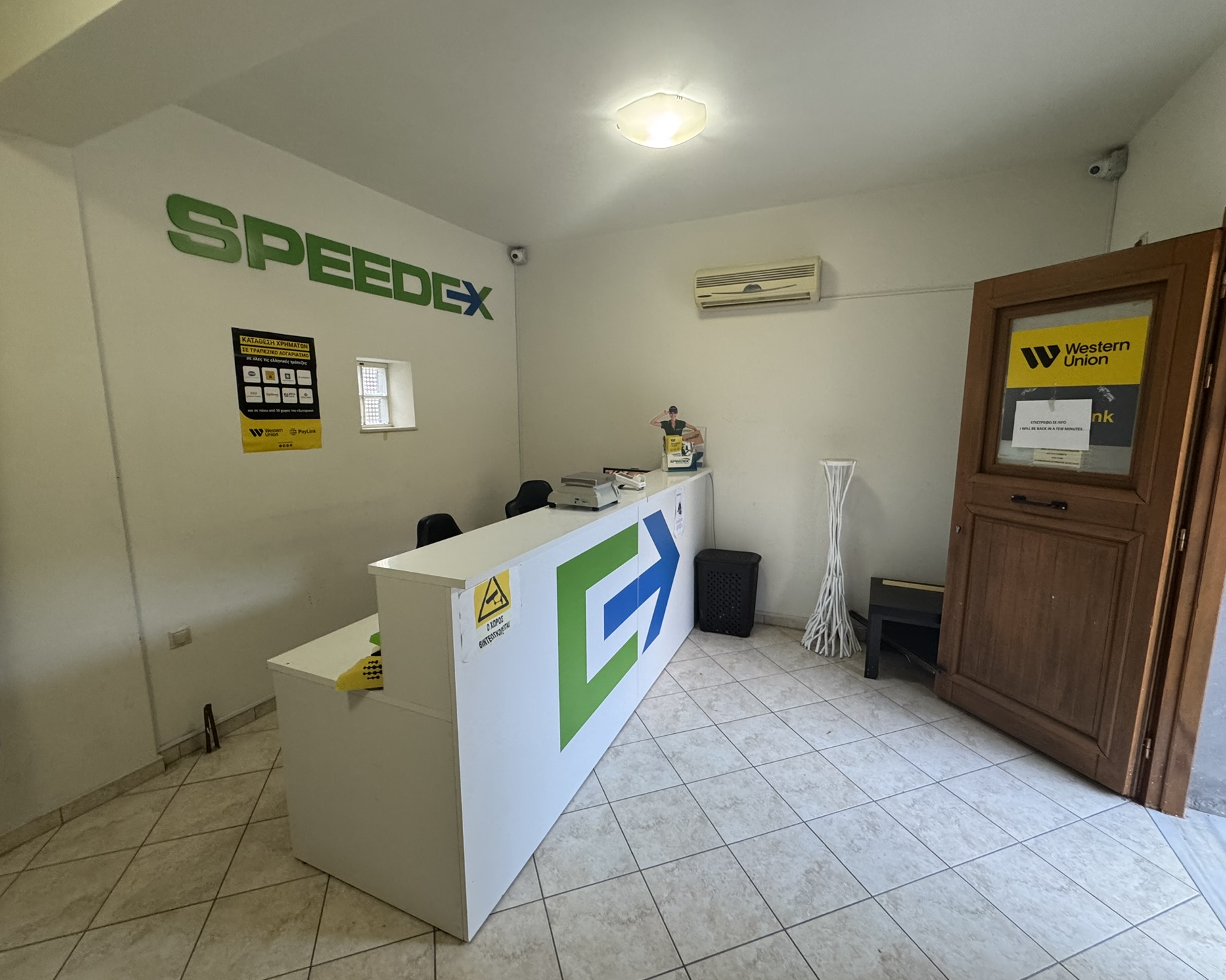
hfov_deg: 96.8
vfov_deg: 84.0
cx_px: 608
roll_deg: +0.0
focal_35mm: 15
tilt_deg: -8.4
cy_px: 488
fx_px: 544
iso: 320
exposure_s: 1/100
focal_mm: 2.22
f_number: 2.2
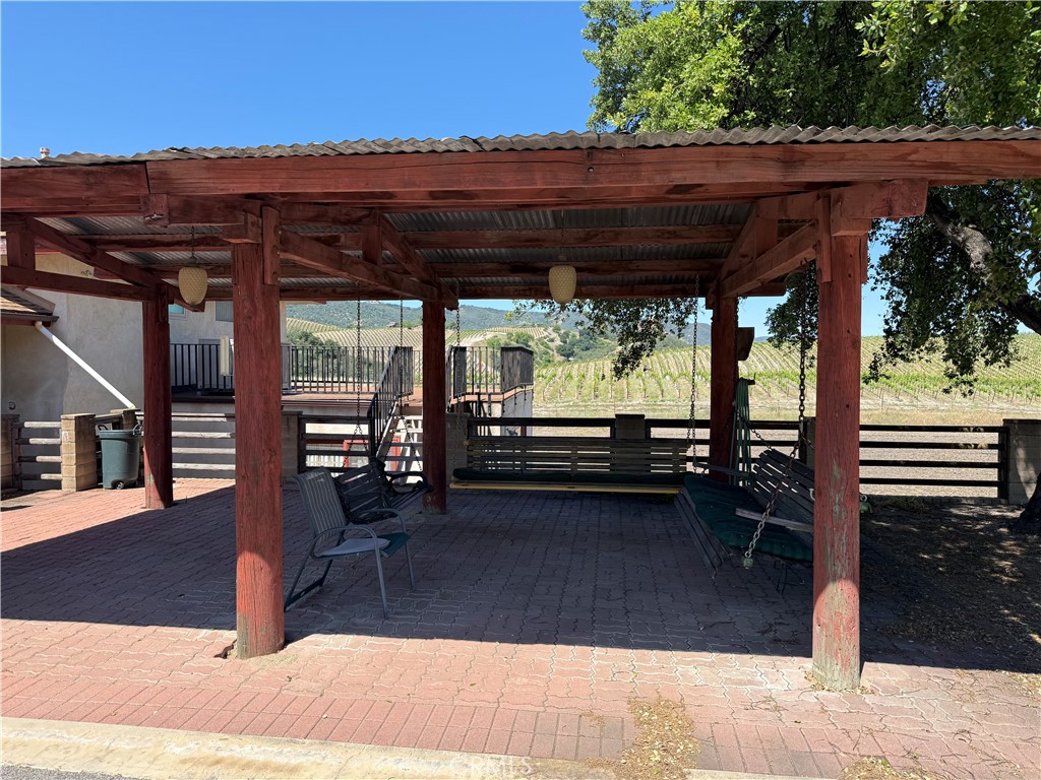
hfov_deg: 71.6
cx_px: 520
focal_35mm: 24
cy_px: 390
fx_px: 722
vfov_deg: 56.8
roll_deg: -0.7
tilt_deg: -2.3
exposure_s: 1/2232
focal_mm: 6.76
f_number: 1.78
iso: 80
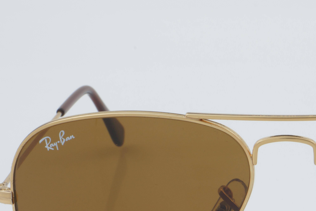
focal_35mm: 162
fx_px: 1422
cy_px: 206
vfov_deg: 8.4
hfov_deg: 12.6
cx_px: 285
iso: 100
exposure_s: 1/4
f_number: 32
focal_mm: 55
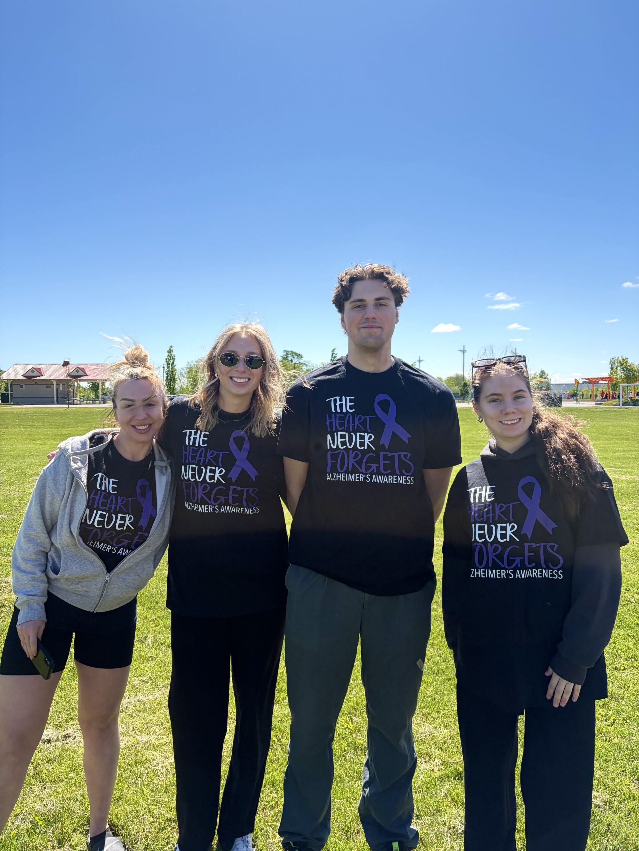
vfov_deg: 67.3
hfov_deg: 53.1
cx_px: 320
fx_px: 640
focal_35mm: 26
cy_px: 426
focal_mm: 5.96
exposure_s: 1/2865
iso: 50
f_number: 1.6
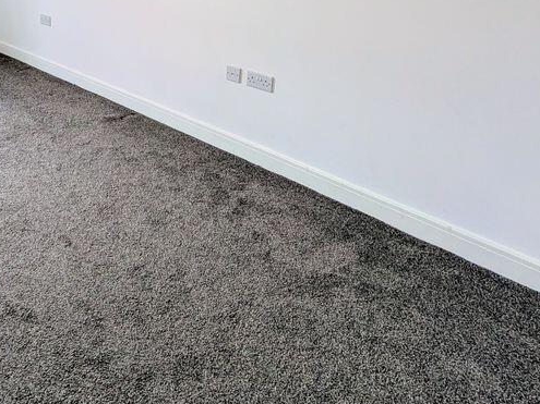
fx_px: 452
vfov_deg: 43.4
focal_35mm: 29
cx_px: 111
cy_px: 29
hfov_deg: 57.3
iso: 44
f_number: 2.2
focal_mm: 1.83
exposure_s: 1/100
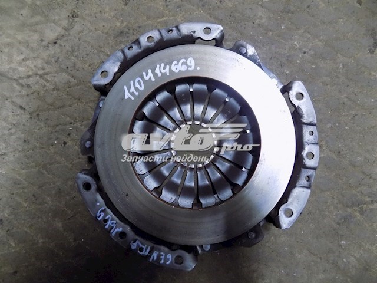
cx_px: 188
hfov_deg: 73.9
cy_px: 142
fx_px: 250
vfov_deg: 58.9
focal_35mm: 23
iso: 400
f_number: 3.1
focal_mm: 4
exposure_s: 1/13
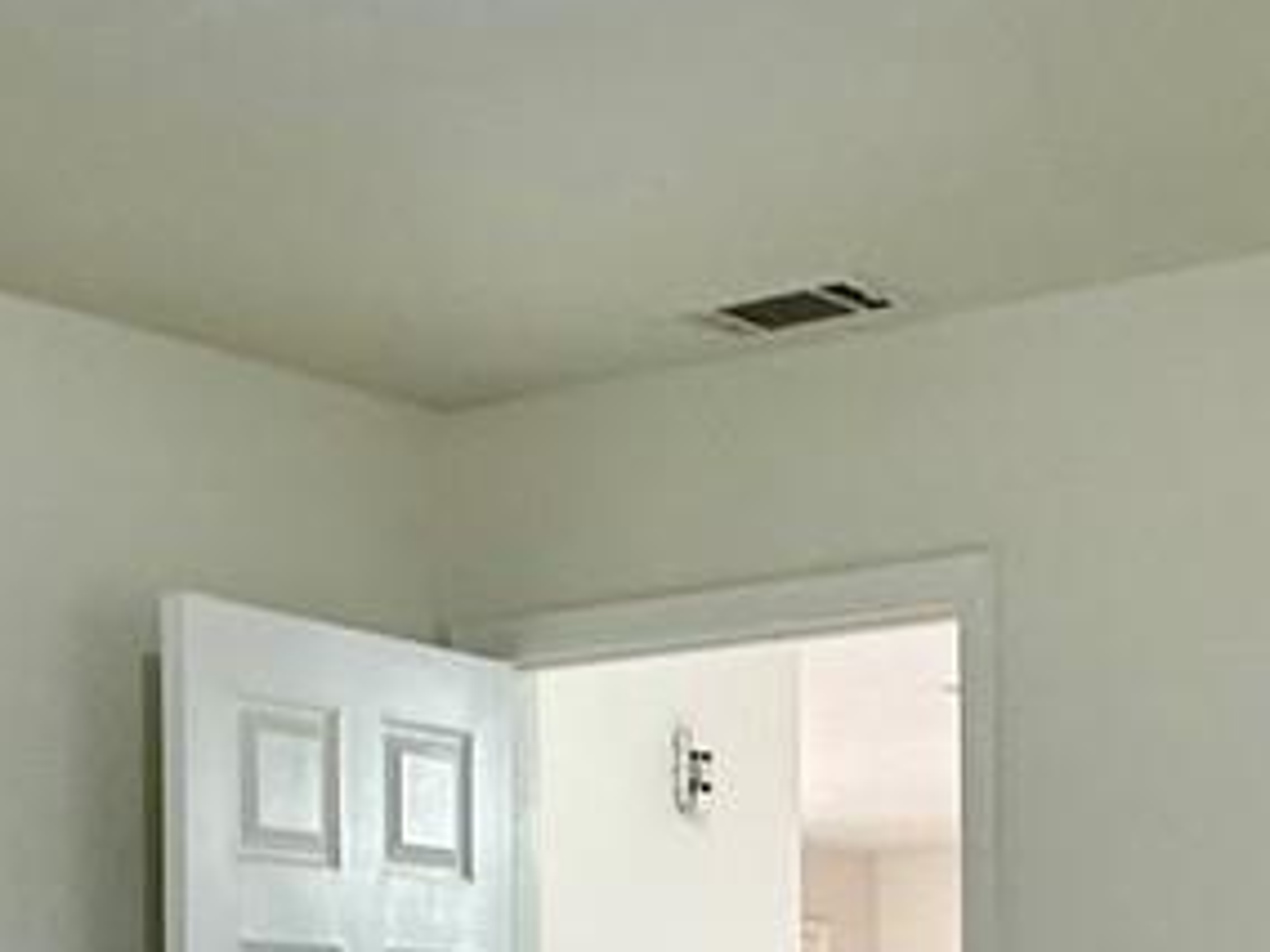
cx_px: 487
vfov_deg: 17.6
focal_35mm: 79
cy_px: 1207
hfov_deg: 24.7
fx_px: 2898
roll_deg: +1.3
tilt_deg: -1.9
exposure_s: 1/60
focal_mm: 2.22
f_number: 2.2
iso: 160
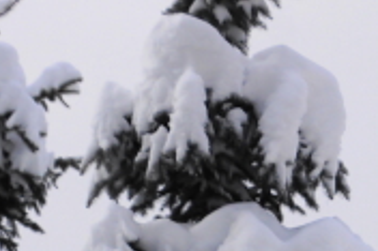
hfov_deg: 9.0
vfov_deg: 6.1
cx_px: 573
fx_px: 2329
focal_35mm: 222
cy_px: 418
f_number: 10
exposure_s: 1/100
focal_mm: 26
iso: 100
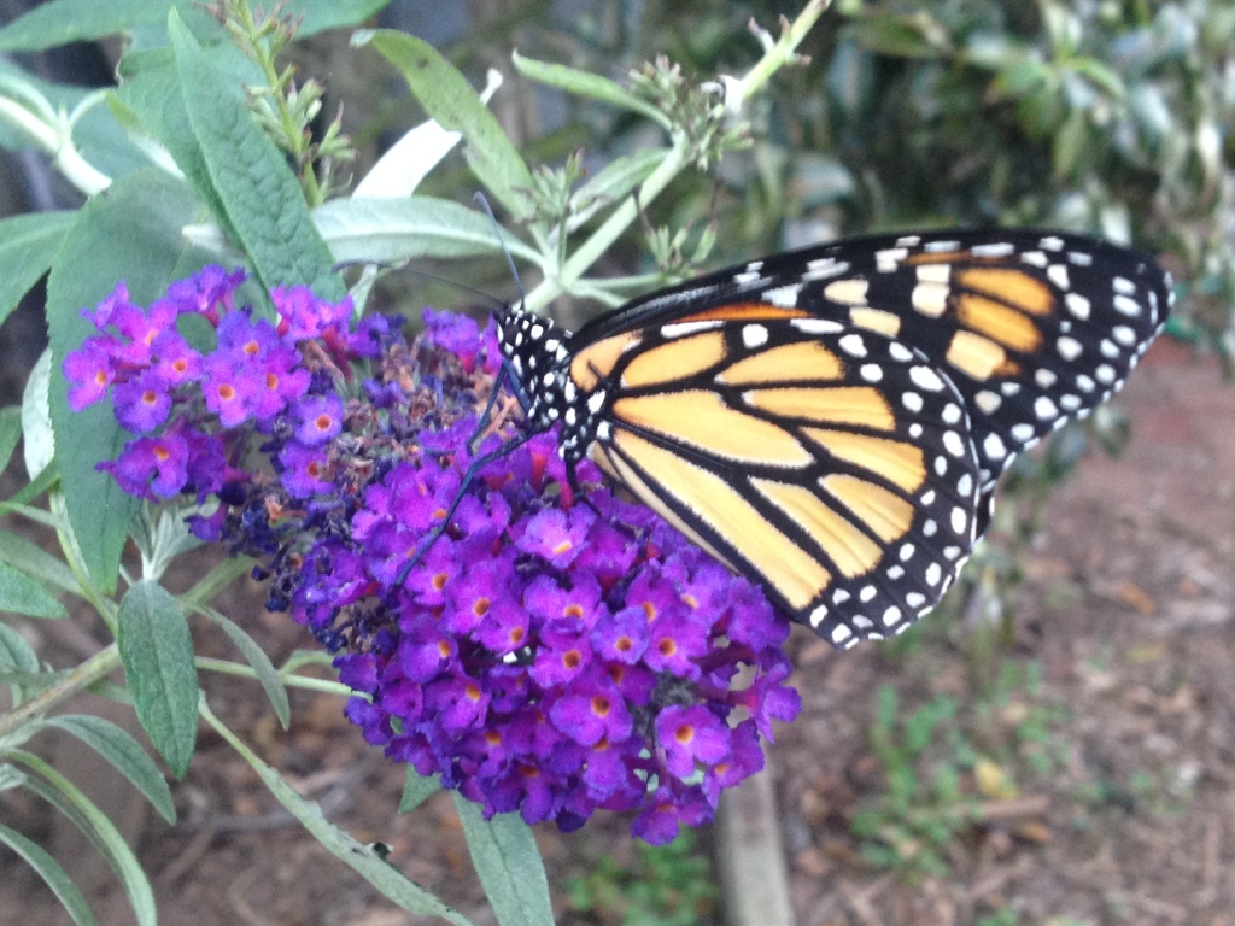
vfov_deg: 40.7
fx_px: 1249
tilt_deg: -27.2
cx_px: 618
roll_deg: -4.8
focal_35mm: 35
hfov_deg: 52.6
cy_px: 463
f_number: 2.4
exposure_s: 1/20
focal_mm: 4.28
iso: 100
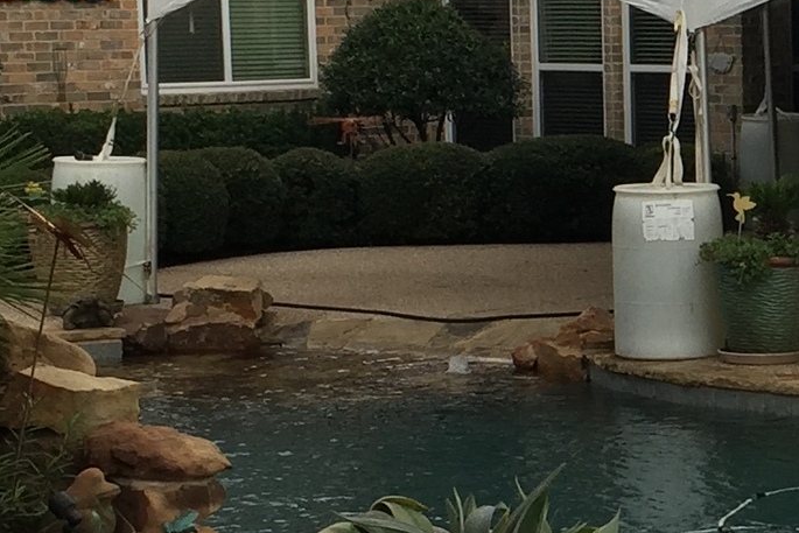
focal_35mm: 132
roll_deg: +0.2
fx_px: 2930
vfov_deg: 10.4
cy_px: 371
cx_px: 983
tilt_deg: -6.8
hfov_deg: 15.0
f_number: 2.2
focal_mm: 4.15
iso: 32
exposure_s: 1/347
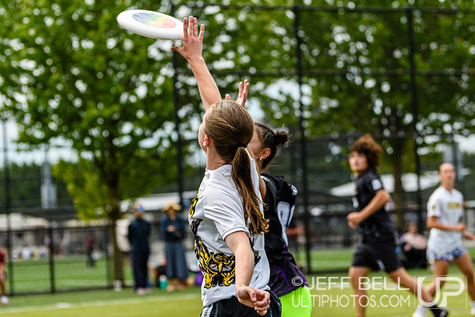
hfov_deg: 15.6
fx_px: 1731
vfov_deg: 10.5
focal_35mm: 131
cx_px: 214
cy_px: 145
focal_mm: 78
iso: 100
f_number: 3.2
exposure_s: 1/1250
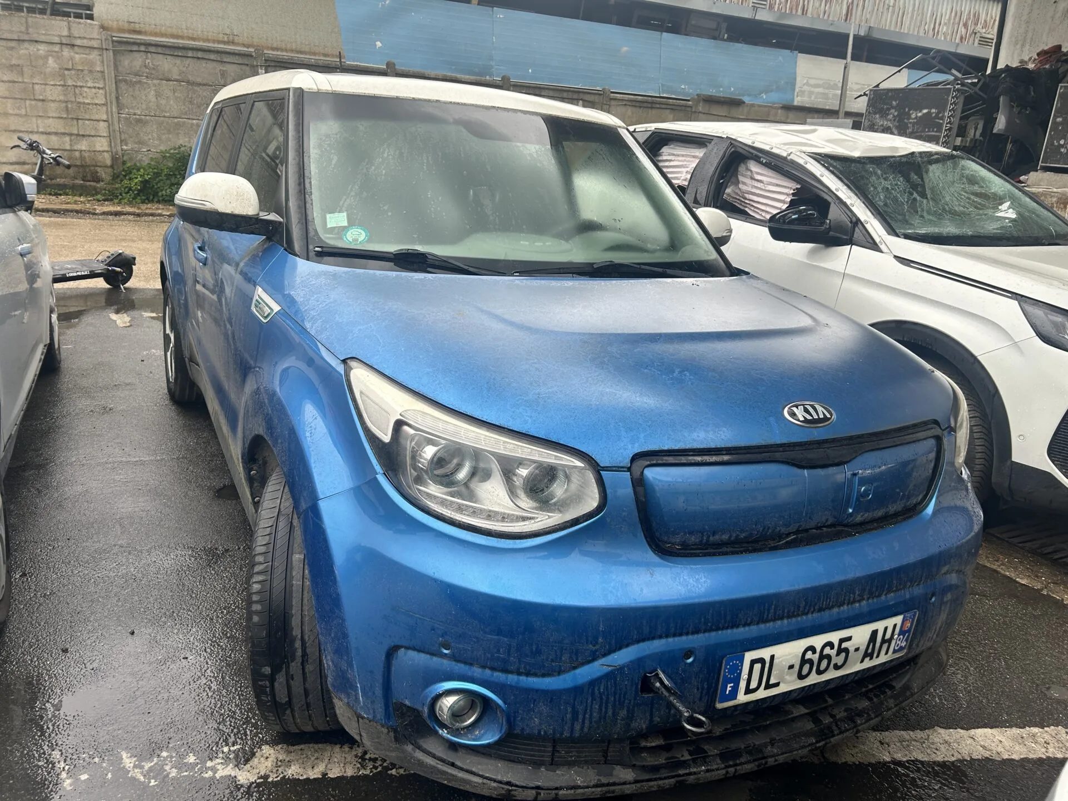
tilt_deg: -18.4
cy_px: 400
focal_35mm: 26
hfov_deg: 67.3
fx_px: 802
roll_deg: -4.1
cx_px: 534
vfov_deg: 53.1
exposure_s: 1/549
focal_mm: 5.7
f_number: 1.5
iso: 50
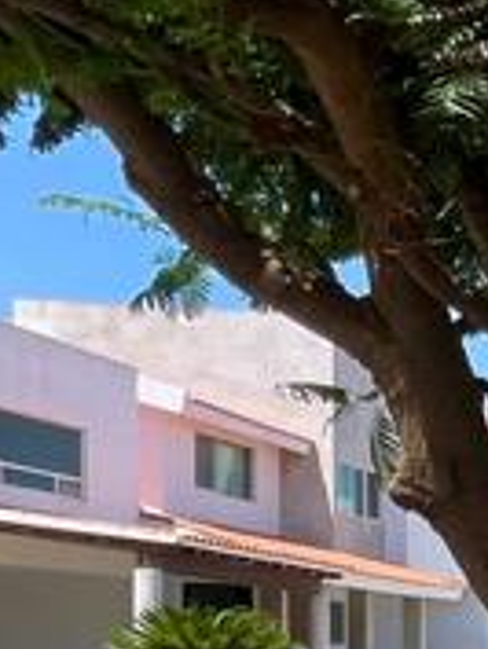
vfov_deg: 24.5
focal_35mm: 75
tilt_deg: +0.4
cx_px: 1578
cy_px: 682
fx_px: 1408
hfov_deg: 10.5
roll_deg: +0.6
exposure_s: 1/622
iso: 32
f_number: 1.8
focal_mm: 1.57
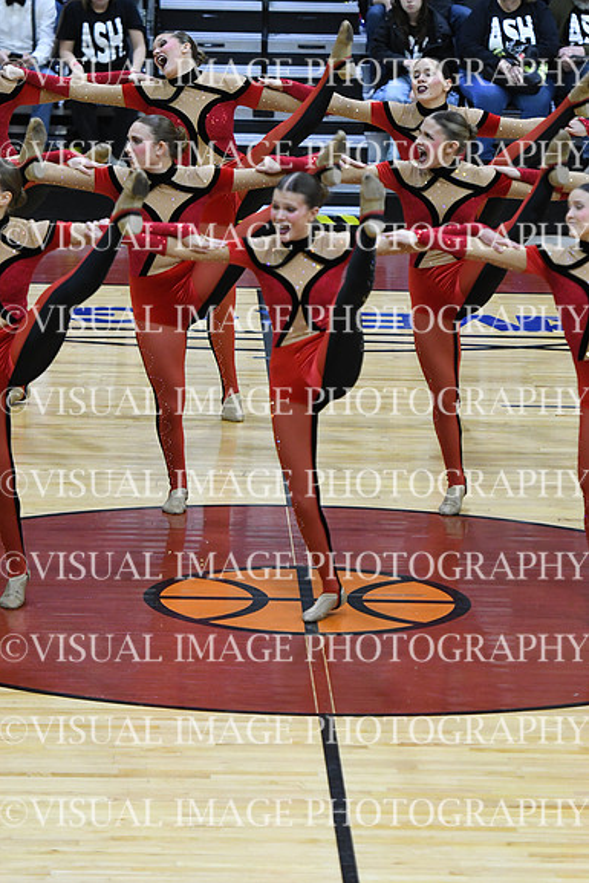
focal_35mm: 196
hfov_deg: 7.0
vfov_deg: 10.5
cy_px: 442
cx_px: 294
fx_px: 4807
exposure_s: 1/400
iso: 3200
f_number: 2.8
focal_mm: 130
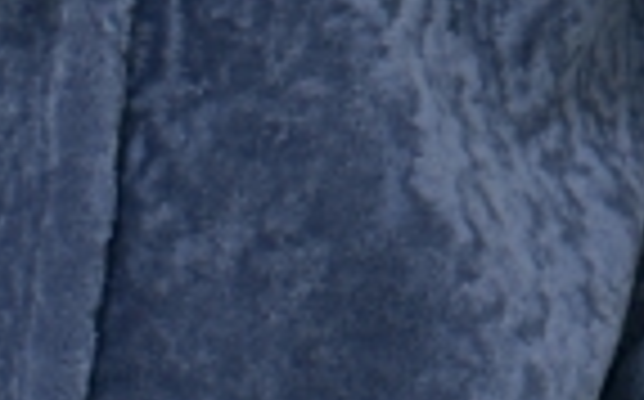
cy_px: 373
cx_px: 198
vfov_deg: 3.6
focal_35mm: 364
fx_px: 6381
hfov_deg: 5.8
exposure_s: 1/50
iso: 80
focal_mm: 6.86
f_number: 1.78
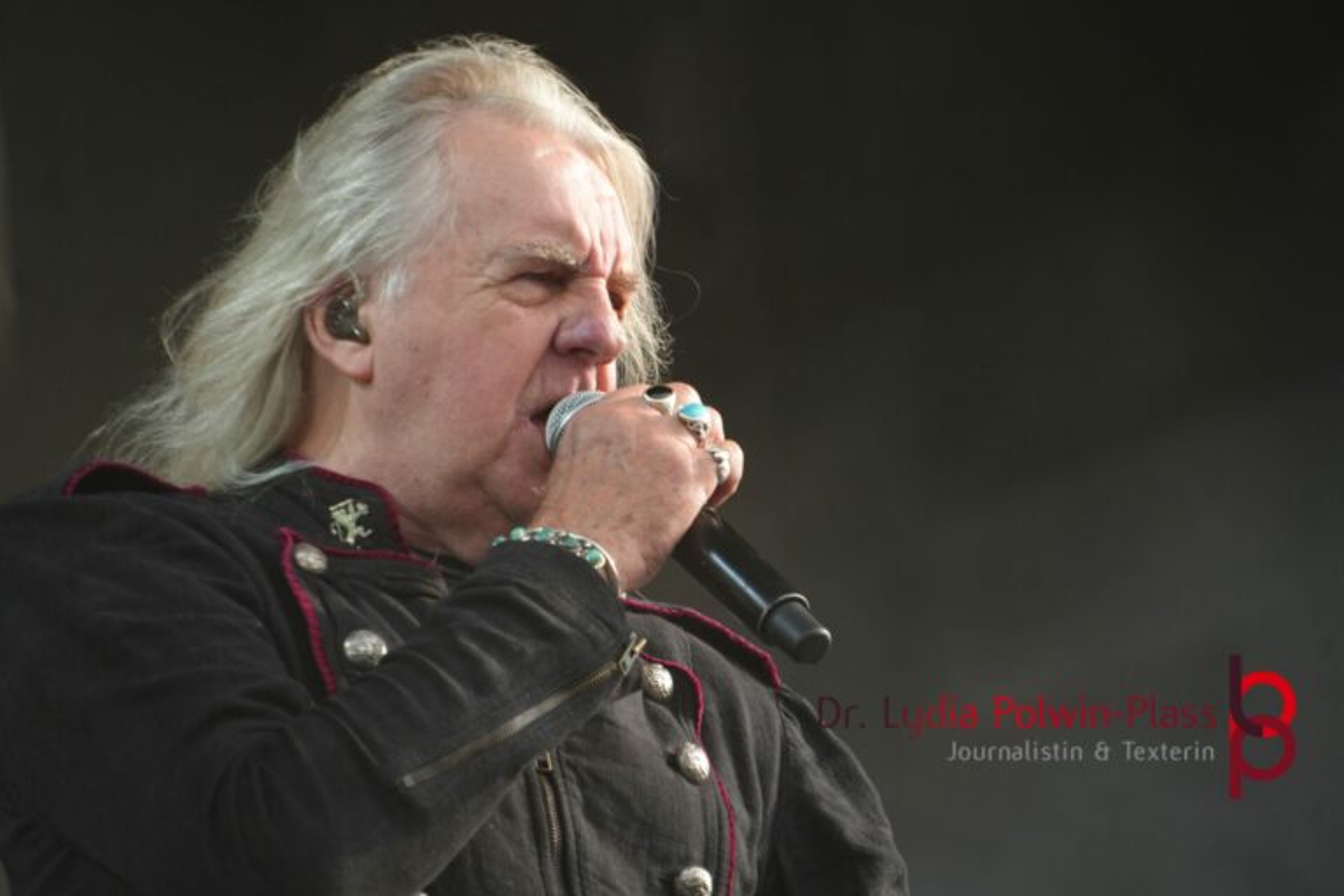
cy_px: 448
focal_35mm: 416
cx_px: 672
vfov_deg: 3.3
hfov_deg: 5.0
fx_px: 15511
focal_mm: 277
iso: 500
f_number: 6.3
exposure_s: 1/500
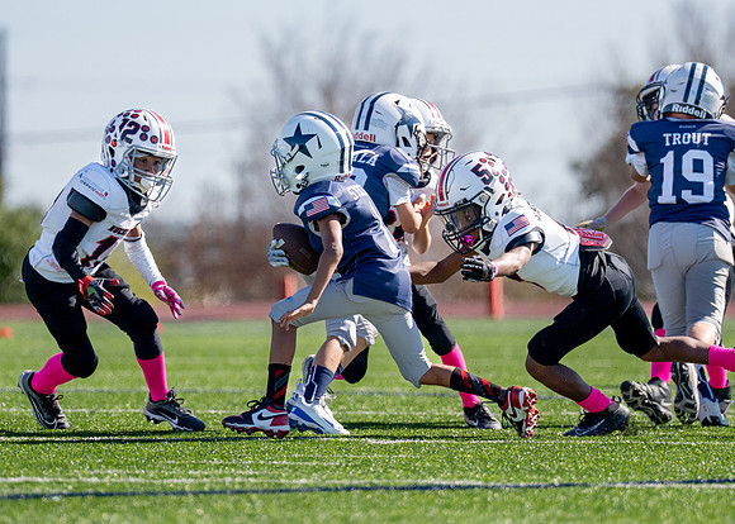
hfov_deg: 5.3
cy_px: 219
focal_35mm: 384
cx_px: 355
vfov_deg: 3.8
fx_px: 8009
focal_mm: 200
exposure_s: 1/4000
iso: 160
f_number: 2.8
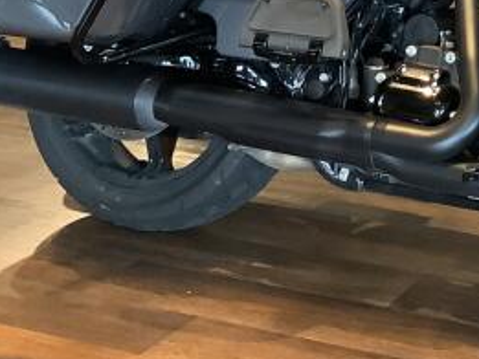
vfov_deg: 15.0
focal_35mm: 95
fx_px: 1315
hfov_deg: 19.6
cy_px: -75
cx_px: 551
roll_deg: -0.2
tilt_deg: -11.1
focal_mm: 3.3
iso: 400
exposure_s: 1/40
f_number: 2.4
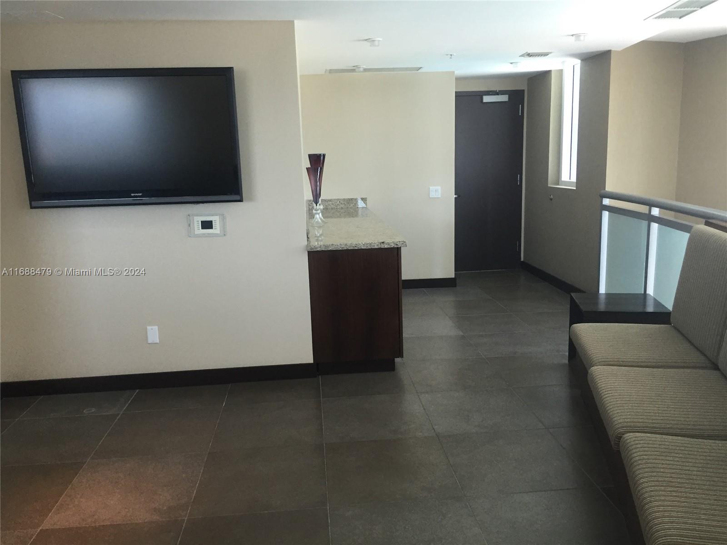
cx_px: 364
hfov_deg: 61.7
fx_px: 609
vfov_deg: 48.2
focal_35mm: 29
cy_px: 272
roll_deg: +0.9
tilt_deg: -9.0
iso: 50
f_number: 2.2
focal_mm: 4.15
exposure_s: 1/30
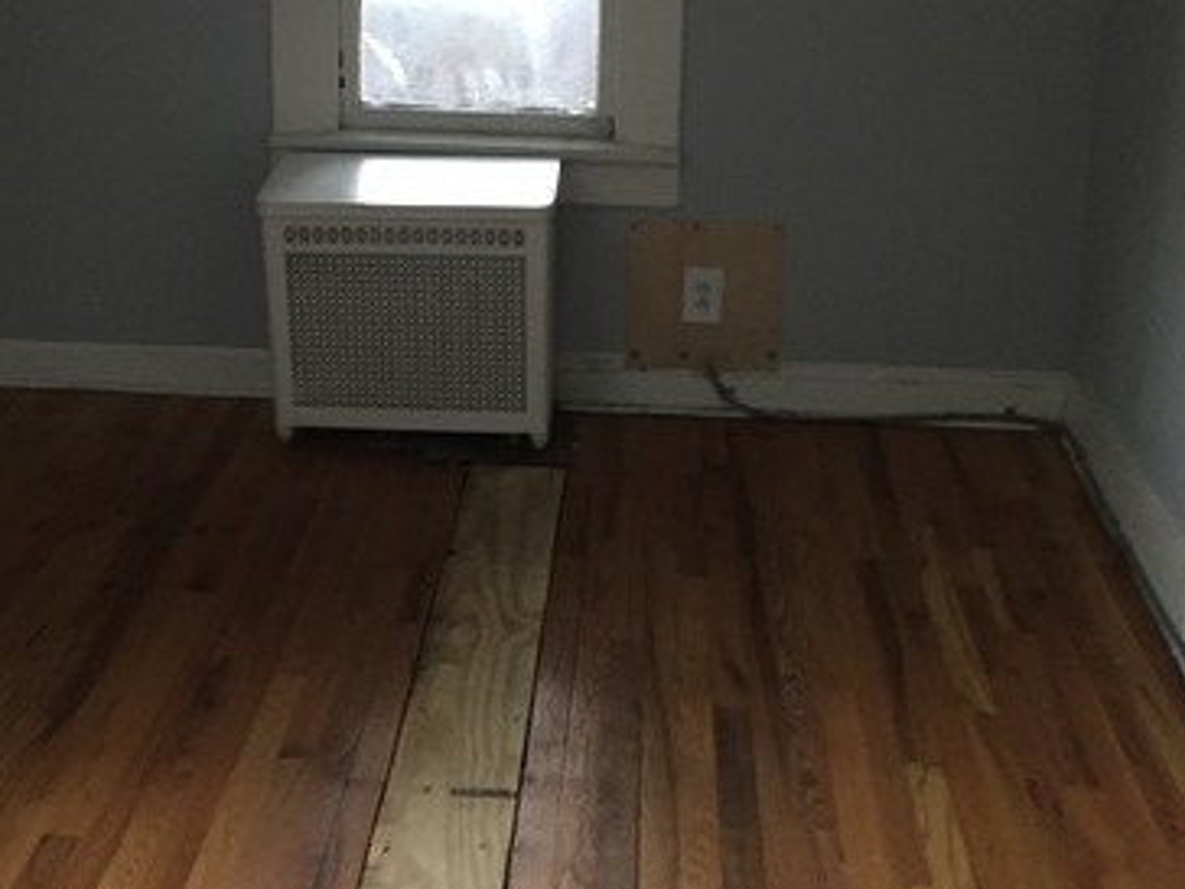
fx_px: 1746
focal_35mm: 51
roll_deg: -0.2
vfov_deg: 28.2
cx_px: 495
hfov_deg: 37.4
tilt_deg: -13.5
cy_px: 234
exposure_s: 1/17
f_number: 2.2
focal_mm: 4.15
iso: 250
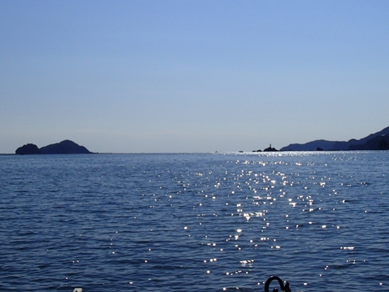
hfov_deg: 32.6
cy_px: 114
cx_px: 164
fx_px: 663
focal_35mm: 59
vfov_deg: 24.8
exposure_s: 1/500
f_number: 14
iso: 100
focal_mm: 7.73
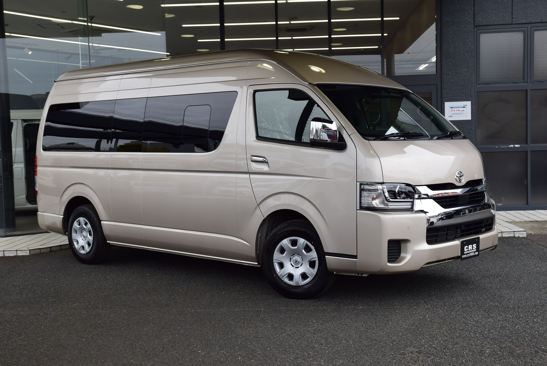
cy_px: 183
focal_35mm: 46
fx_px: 707
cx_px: 274
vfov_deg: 29.0
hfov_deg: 42.3
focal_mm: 31
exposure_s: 1/400
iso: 400
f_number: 11
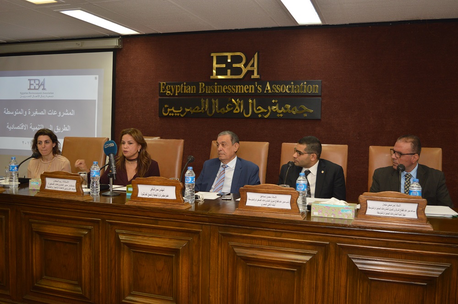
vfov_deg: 36.8
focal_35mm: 36
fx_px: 457
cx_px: 229
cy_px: 152
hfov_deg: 53.2
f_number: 4
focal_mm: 24
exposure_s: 1/60
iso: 400
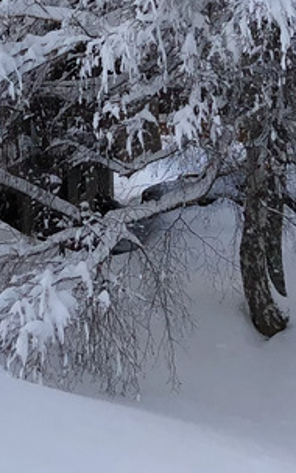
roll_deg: -0.3
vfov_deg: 17.0
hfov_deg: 10.9
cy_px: -104
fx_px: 1510
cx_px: -83
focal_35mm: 117
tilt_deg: +8.1
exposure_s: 1/3003
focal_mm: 4
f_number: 1.8
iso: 20
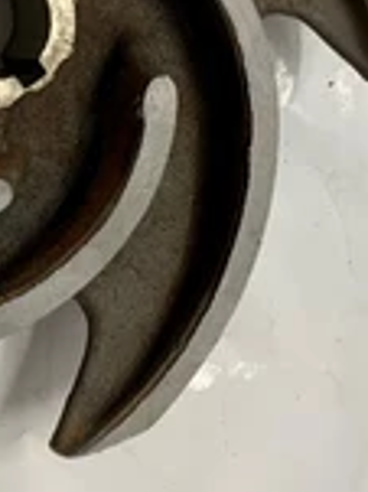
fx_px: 979
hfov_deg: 20.4
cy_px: -3
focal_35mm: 69
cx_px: -26
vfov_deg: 26.6
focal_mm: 4.25
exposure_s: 1/121
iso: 64
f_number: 1.8
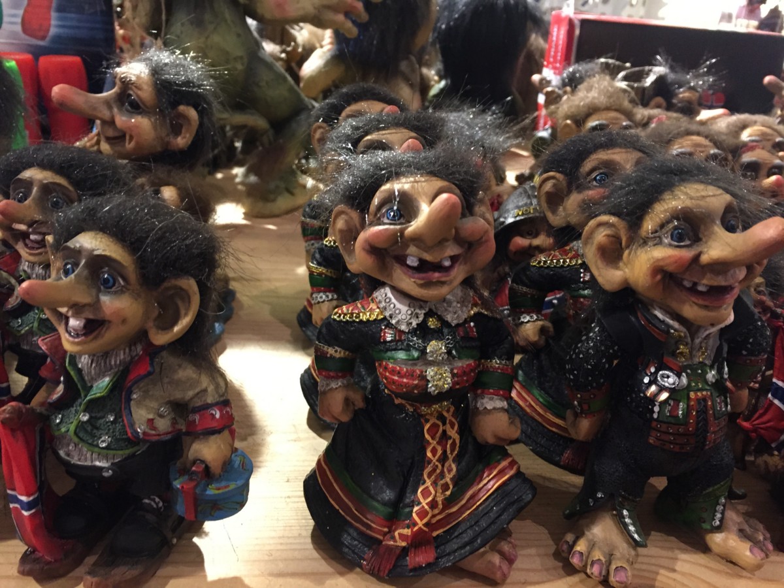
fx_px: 657
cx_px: 392
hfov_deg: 61.7
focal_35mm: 29
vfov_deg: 48.2
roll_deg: -4.0
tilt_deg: -25.9
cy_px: 294
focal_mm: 4.15
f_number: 2.2
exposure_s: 1/24
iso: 250
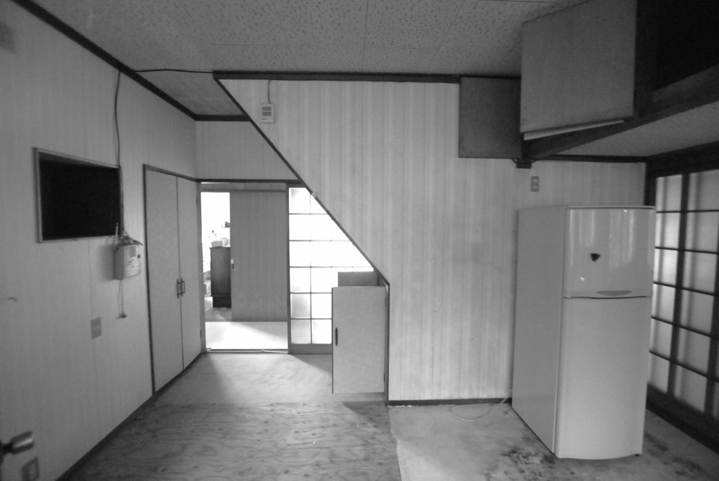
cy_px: 240
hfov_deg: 100.3
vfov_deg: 77.5
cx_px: 360
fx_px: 300
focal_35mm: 15
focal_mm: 10
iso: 1600
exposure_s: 1/15
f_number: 3.5
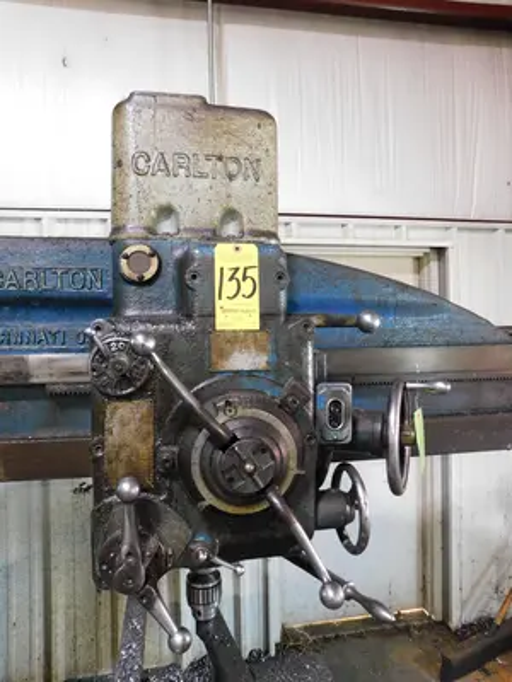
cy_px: 341
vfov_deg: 73.9
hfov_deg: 58.9
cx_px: 256
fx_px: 454
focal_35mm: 23
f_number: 3
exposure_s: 1/8
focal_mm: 4
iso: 450
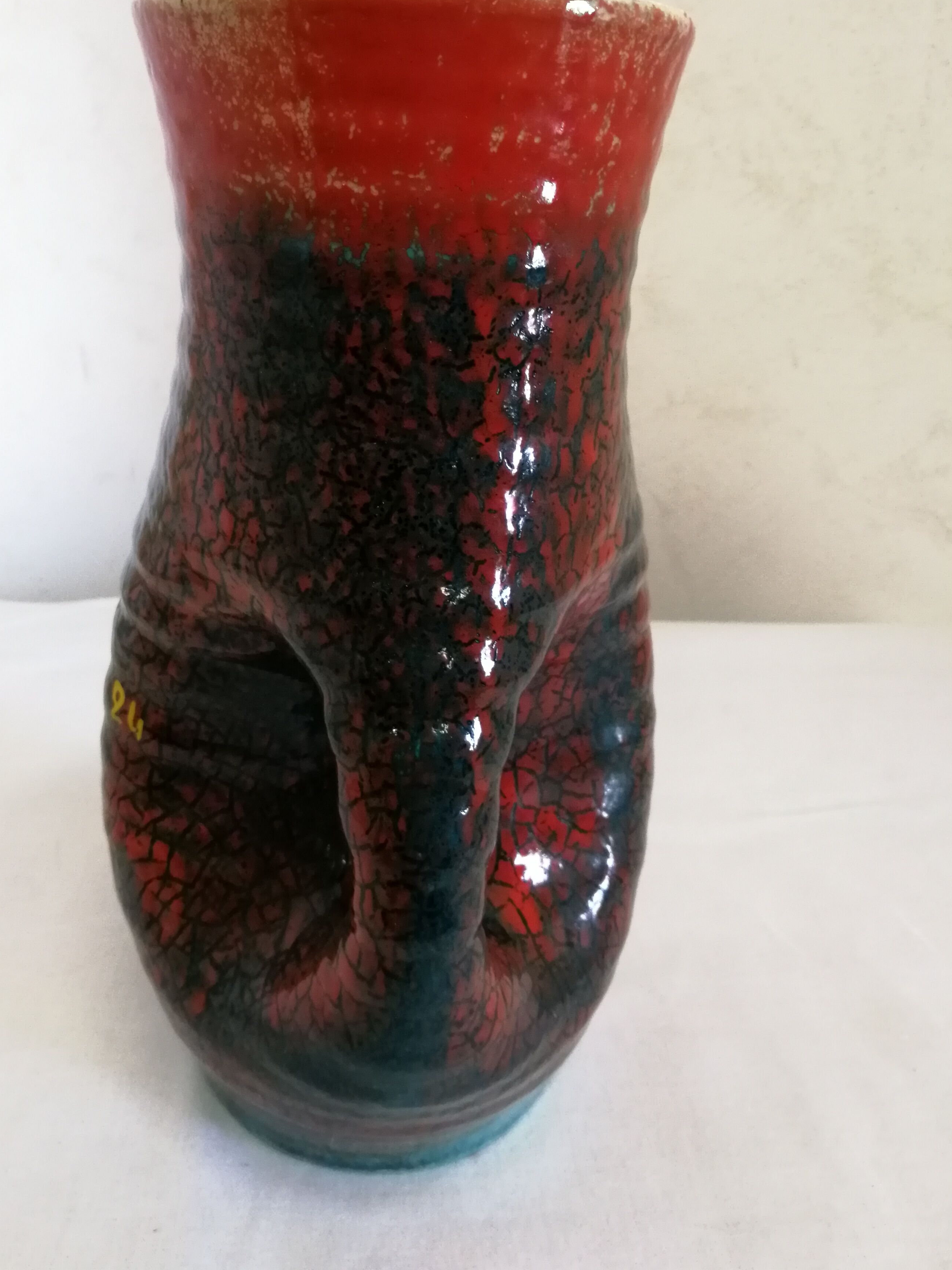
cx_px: 403
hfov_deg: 48.1
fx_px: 1063
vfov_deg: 61.2
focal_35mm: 29
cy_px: 521
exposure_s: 1/50
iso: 80
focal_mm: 2.38
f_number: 2.2
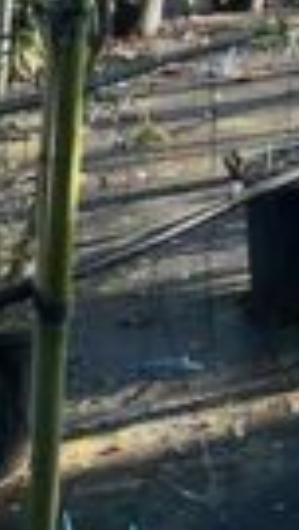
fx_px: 1578
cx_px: 535
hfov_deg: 10.2
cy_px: -508
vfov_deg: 15.5
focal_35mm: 112
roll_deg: -0.5
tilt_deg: +10.3
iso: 32
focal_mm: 4.2
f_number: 1.6
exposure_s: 1/489
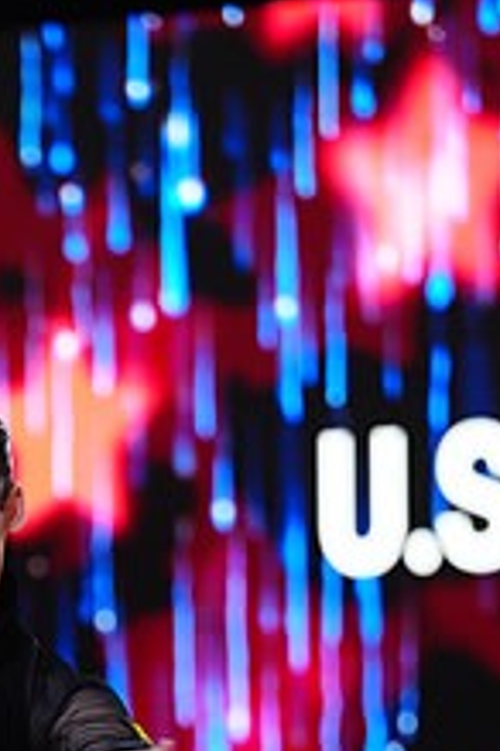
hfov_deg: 4.2
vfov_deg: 6.3
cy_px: 916
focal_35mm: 323
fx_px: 6729
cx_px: -128
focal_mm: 122
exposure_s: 1/500
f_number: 2.8
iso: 640
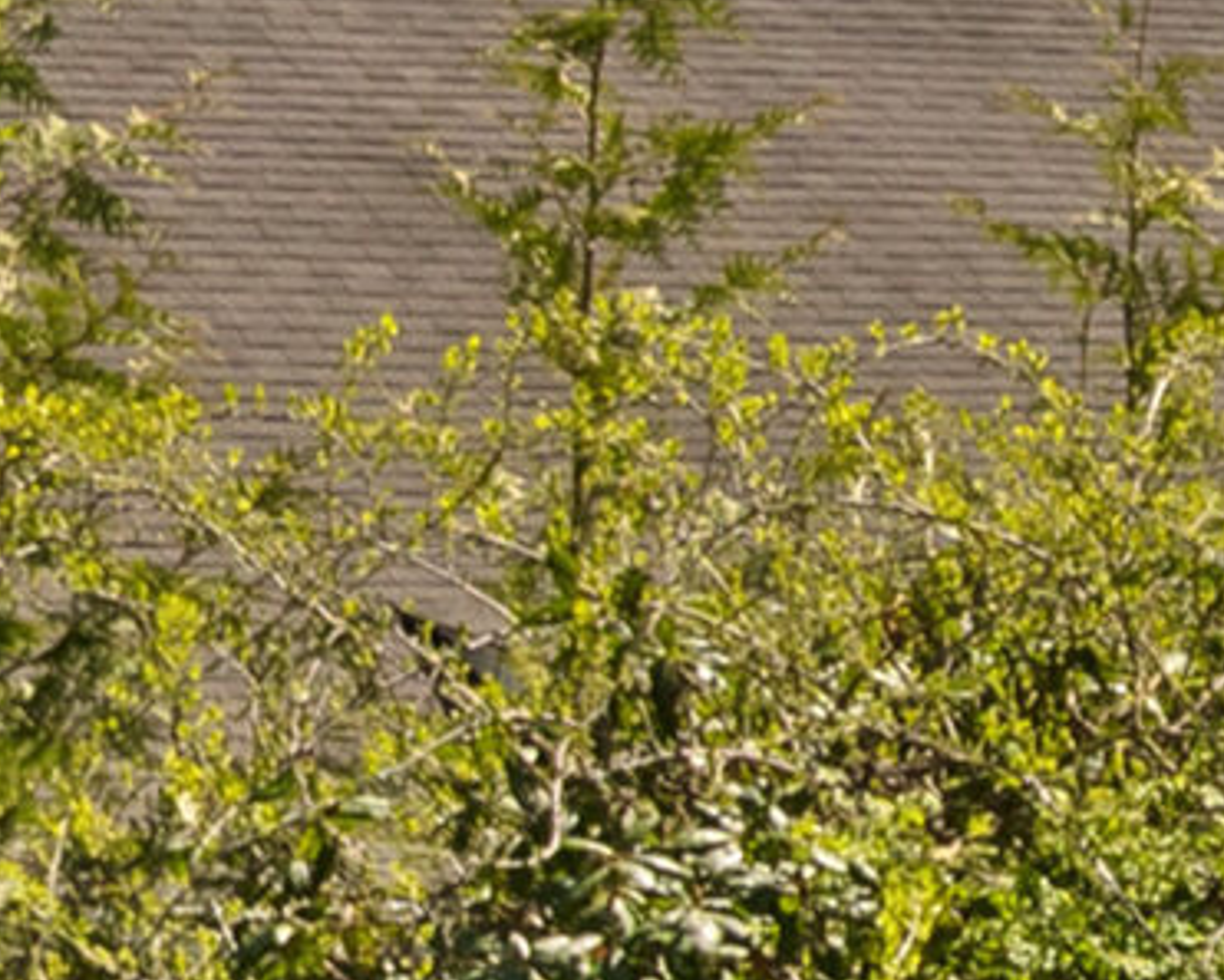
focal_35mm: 326
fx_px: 11813
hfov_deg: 5.6
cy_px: 805
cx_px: 3695
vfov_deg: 4.7
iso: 320
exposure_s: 1/320
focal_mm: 28
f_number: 8
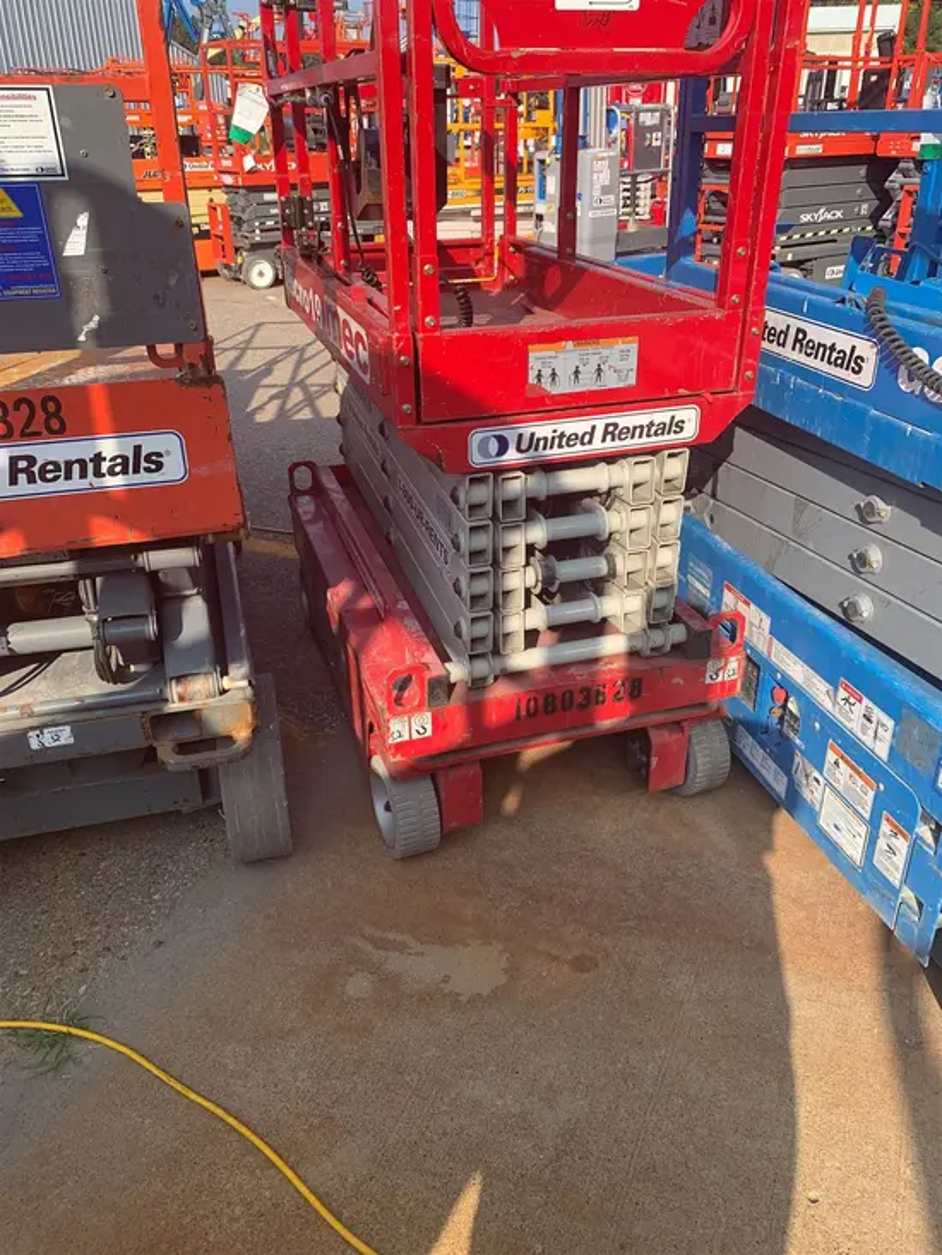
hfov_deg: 53.1
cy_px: 628
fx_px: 943
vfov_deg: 67.3
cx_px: 471
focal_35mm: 26
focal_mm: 4.25
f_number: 1.8
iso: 25
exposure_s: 1/936
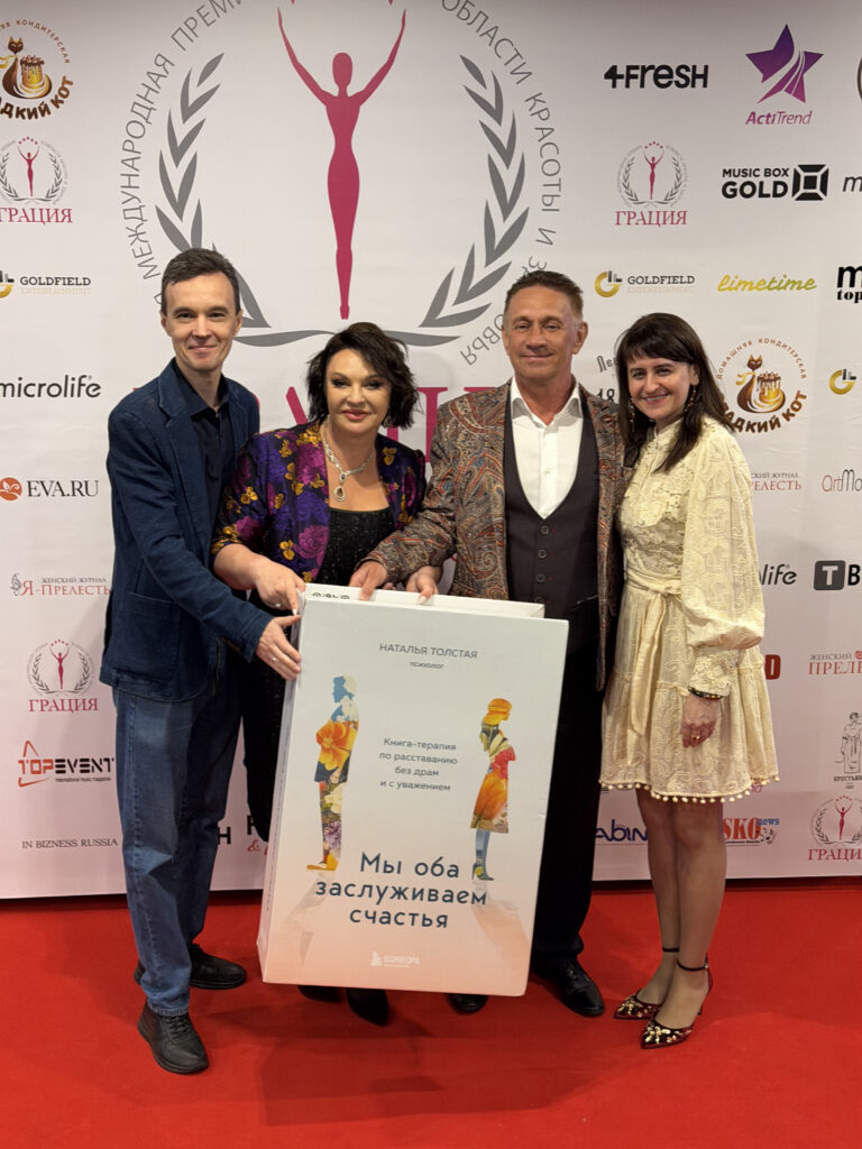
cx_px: 431
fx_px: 1594
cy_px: 574
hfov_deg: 30.3
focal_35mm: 48
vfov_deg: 39.7
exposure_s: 1/50
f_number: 1.78
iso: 200
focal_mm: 6.76
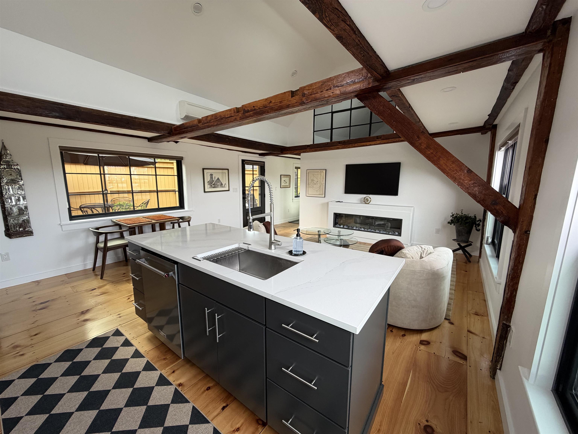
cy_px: 217
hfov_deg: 102.1
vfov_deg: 85.7
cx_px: 289
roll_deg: -0.1
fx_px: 234
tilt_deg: -9.1
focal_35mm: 14
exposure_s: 1/121
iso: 125
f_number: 2.2
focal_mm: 2.22
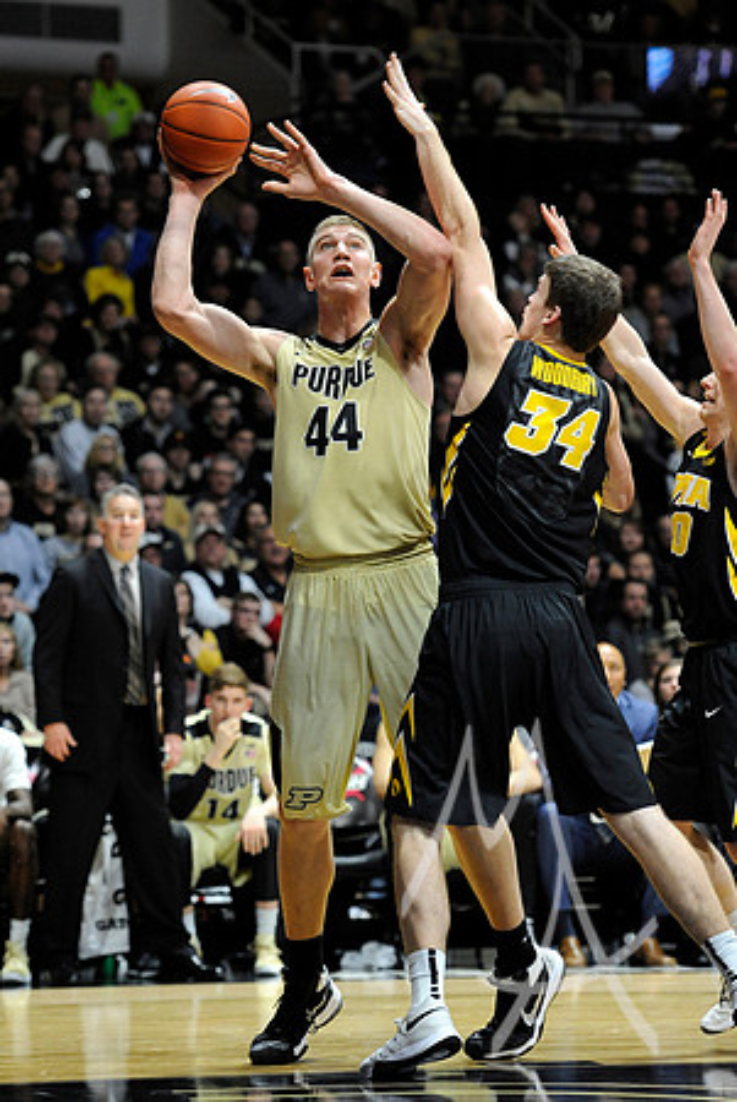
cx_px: 368
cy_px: 551
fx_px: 3738
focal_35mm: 122
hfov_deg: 11.3
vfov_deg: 16.8
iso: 3200
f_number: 3.2
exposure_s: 1/800
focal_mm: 122
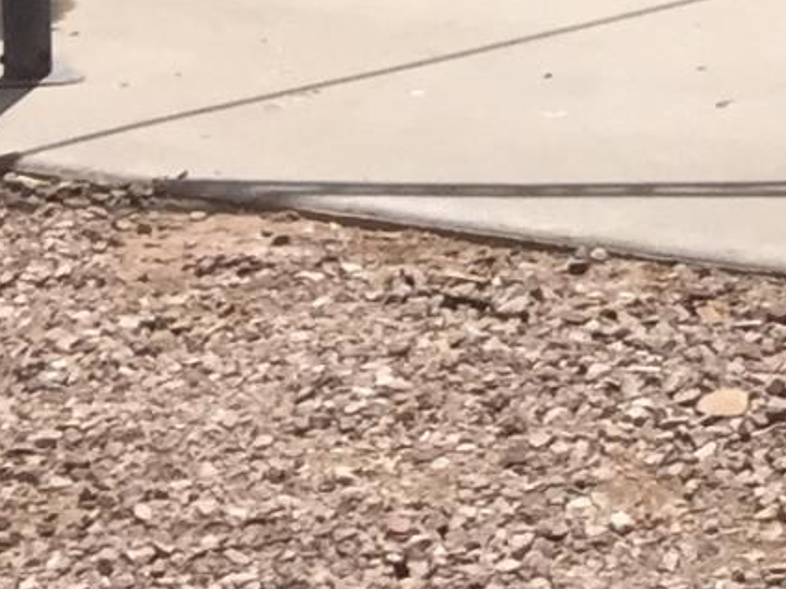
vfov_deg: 6.8
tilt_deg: -4.3
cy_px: -878
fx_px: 4655
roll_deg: -0.1
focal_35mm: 205
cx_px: 2384
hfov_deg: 8.2
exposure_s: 1/3597
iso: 32
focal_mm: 4.15
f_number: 2.2
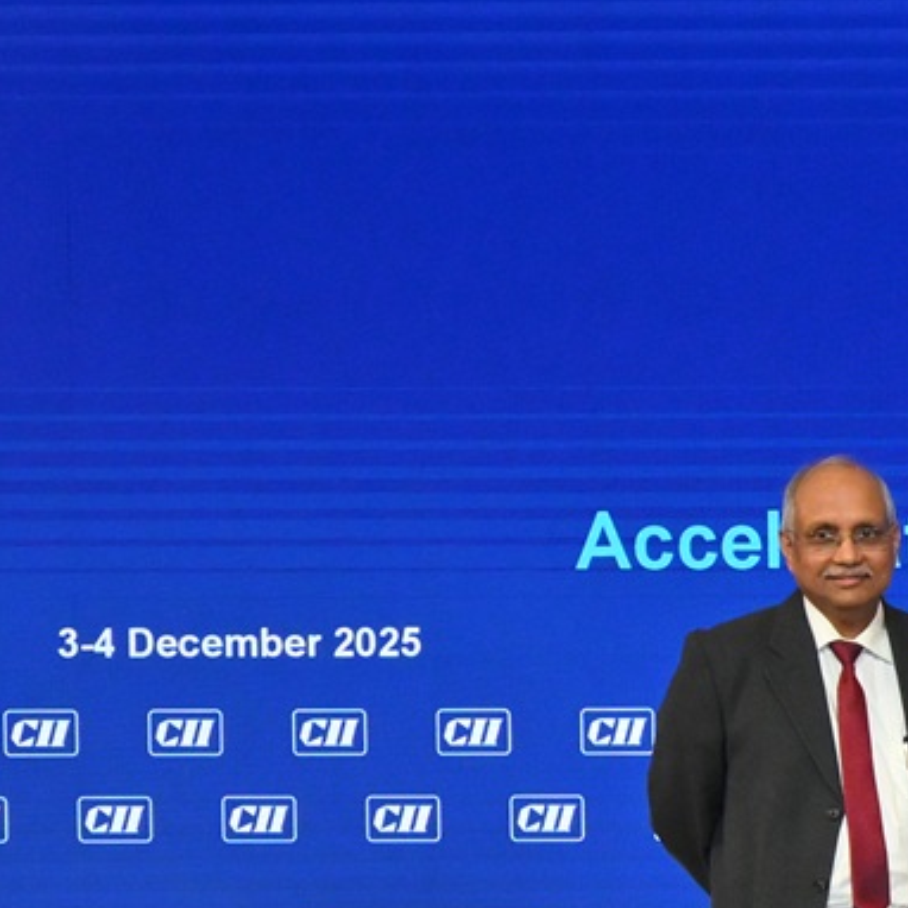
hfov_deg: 16.0
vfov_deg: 18.2
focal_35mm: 93
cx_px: 1609
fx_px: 2760
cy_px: 889
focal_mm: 20
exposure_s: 1/125
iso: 2000
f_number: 9
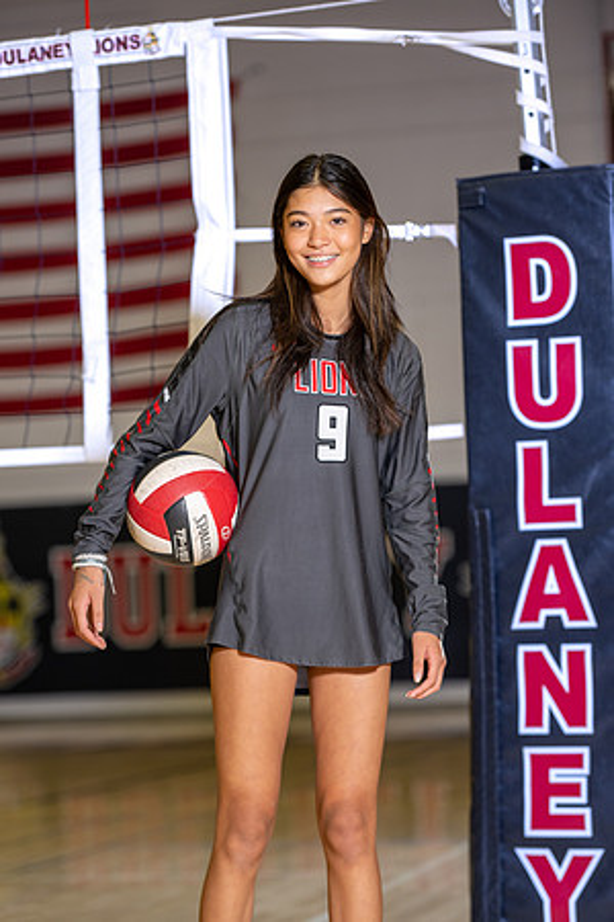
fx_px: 2814
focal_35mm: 110
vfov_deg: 18.6
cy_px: 461
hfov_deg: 12.5
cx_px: 307
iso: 500
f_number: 2.8
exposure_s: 1/200
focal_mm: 110
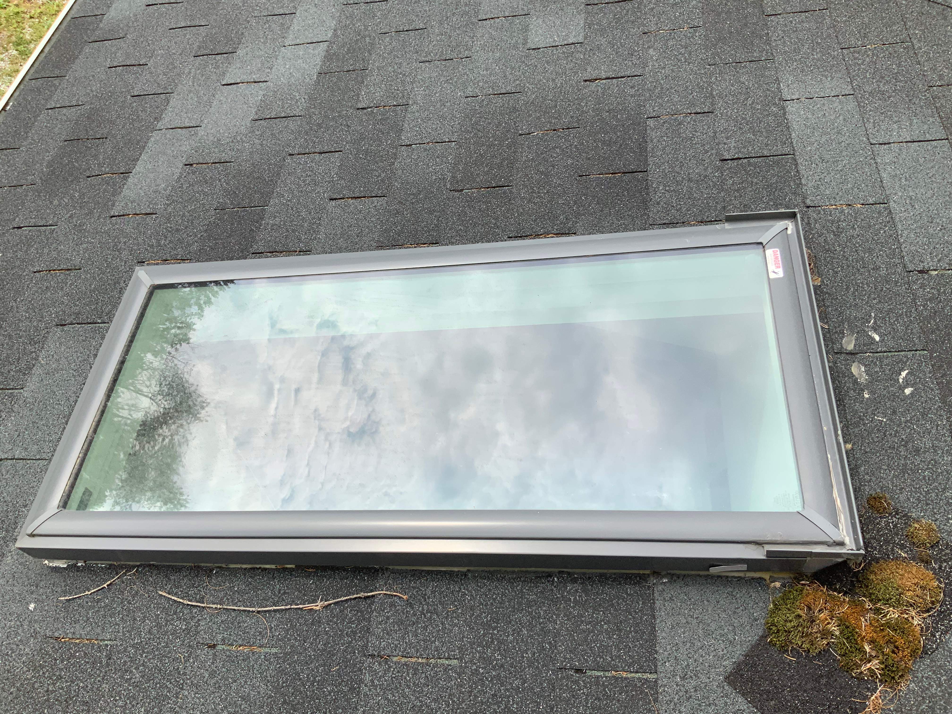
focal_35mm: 29
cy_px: 357
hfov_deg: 61.7
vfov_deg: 48.2
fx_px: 798
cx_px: 476
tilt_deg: -54.5
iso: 16
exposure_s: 1/1377
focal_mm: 3
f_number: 1.8
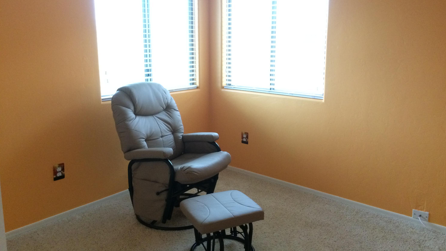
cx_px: 225
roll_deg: +0.7
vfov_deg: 36.6
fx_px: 378
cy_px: 107
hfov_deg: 61.0
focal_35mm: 32
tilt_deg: -11.2
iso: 320
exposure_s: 1/30
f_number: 2.2
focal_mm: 4.15
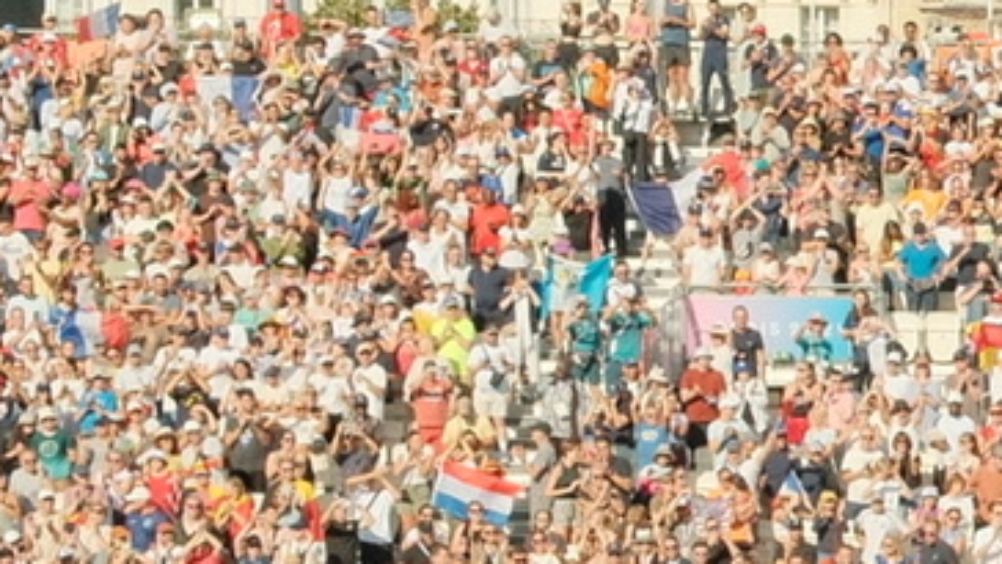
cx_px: 2473
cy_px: 488
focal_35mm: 232
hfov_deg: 8.4
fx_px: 6166
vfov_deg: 5.2
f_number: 4
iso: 640
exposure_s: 1/4000
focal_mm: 23
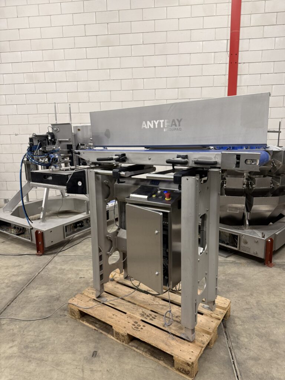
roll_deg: +0.8
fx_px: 263
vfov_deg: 71.6
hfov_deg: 56.8
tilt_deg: -13.2
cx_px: 142
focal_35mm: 24
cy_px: 190
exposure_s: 1/50
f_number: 1.78
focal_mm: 6.76
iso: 250
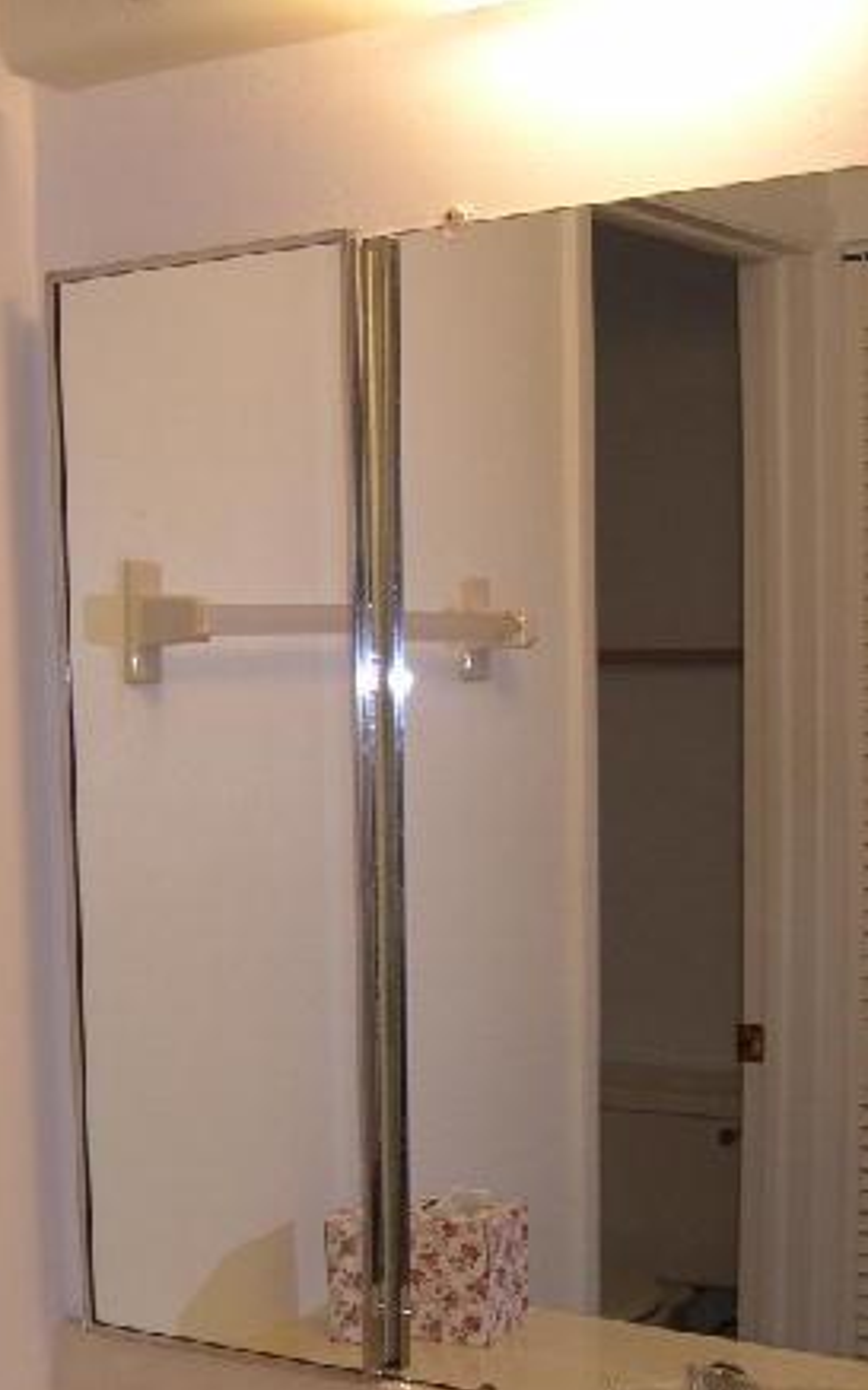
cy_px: 1015
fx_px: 2234
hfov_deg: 21.9
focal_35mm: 59
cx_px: 273
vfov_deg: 34.0
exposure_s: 1/30
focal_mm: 8
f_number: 2.8
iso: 100
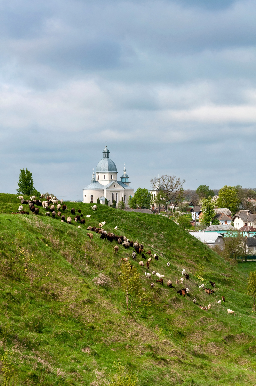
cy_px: 193
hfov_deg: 9.9
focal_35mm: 138
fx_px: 1476
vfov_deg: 14.9
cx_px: 128
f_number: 8
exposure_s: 1/1000
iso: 400
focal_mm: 92
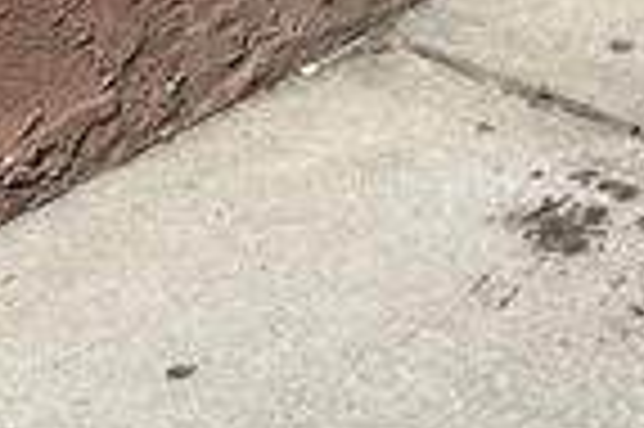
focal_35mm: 145
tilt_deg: -0.7
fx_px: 2591
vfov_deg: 7.5
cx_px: 811
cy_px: -1099
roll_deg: +1.3
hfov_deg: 13.7
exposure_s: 1/5348
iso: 50
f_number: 1.6
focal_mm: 5.96
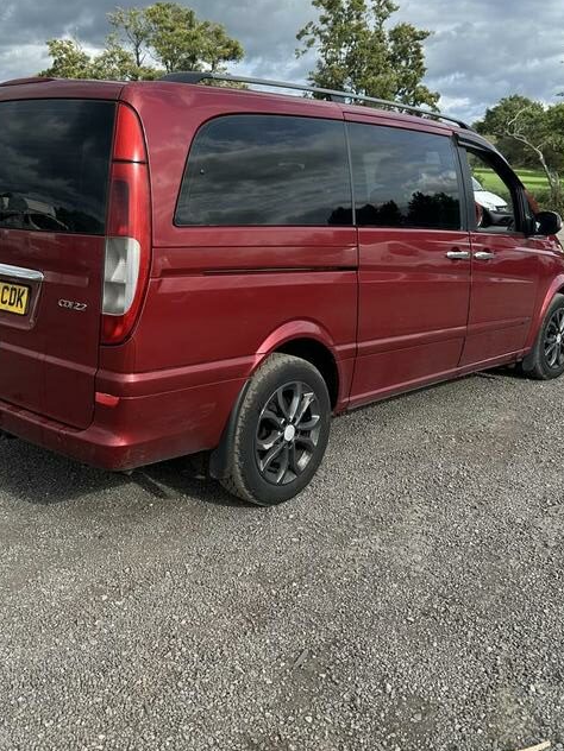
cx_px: 238
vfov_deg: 53.1
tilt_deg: -8.2
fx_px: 739
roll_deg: -0.5
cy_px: 259
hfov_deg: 41.7
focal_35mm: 34
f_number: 1.78
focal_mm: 6.86
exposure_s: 1/3247
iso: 80
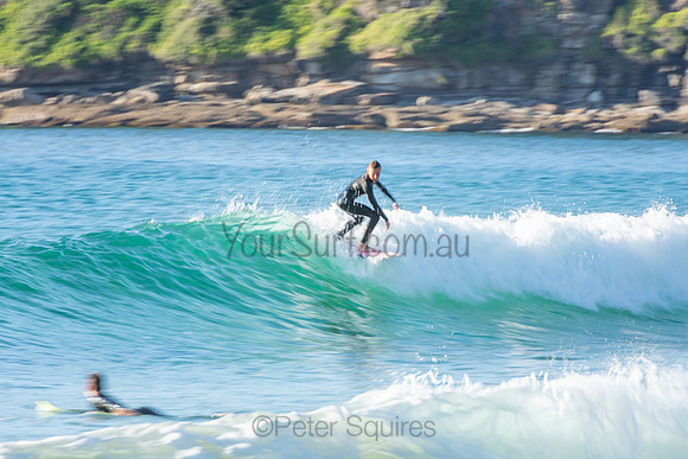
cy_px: 230
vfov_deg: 2.3
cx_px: 344
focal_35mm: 600
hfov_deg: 3.4
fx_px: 11469
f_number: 16
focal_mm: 400
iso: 100
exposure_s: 1/30
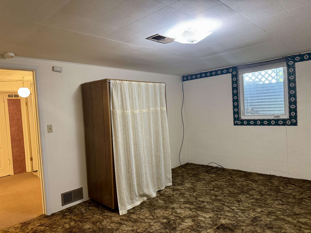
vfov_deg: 56.8
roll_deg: +3.0
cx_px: 156
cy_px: 116
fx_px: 216
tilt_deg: -2.4
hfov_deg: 71.6
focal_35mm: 24
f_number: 1.78
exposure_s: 1/60
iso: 320
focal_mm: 6.76
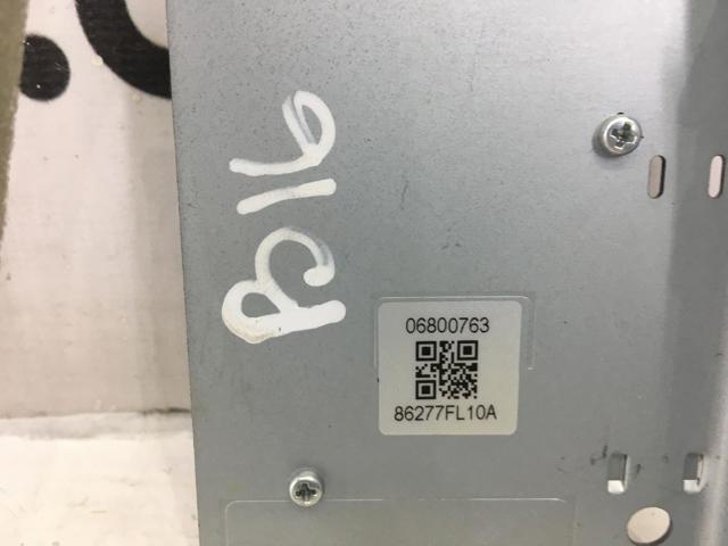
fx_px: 610
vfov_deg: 48.2
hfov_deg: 61.7
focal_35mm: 29
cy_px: 273
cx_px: 364
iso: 25
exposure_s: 1/33
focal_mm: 4.15
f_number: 2.2
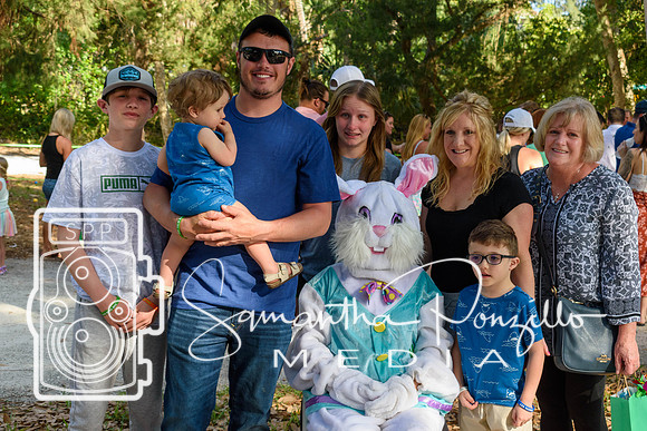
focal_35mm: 51
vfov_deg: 26.5
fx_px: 917
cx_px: 324
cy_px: 216
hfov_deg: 38.9
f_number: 7.1
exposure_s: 1/200
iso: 400
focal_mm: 34
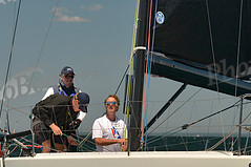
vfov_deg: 5.6
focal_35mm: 243
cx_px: 152
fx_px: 1693
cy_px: 128
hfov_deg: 8.5
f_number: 5
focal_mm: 100
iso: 280
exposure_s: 1/1250
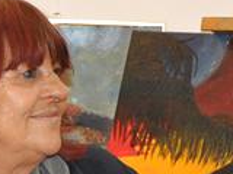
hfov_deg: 7.4
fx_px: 1808
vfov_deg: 5.5
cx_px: 15
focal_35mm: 269
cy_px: 270
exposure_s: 1/60
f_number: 4.2
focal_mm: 35
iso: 800
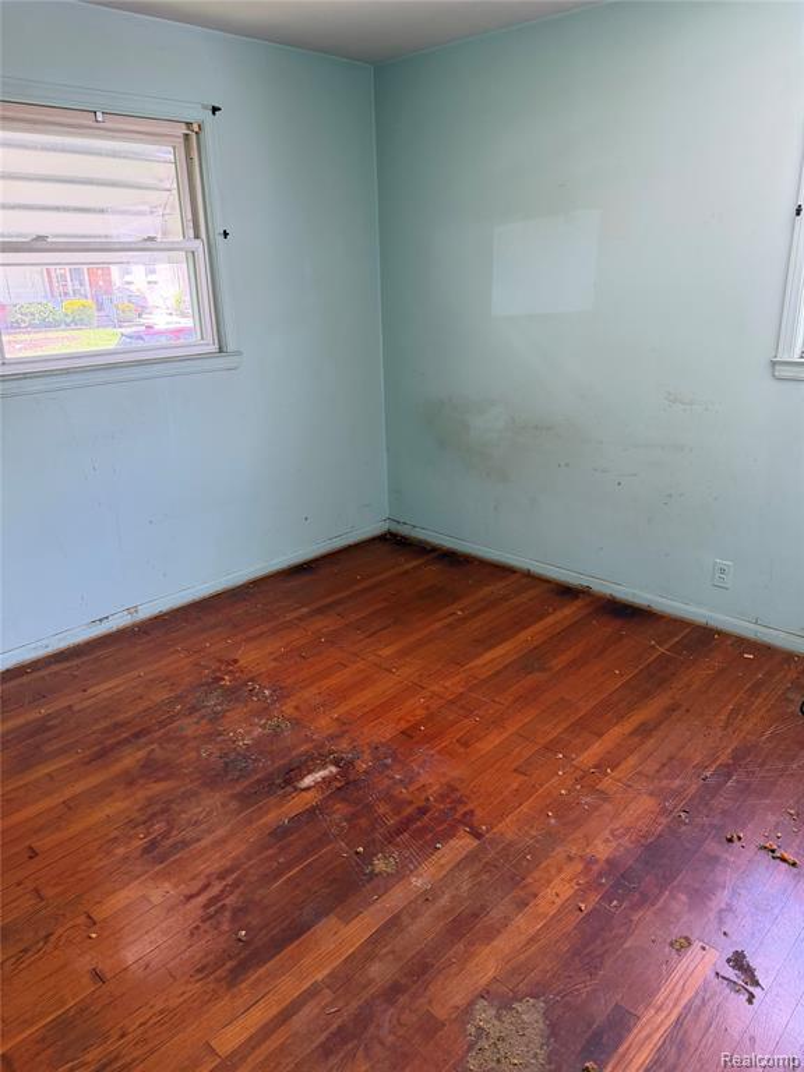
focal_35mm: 24
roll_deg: +1.4
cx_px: 402
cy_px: 536
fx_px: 743
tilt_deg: -18.7
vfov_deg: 71.6
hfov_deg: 56.8
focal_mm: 6.76
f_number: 1.78
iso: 200
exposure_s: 1/61
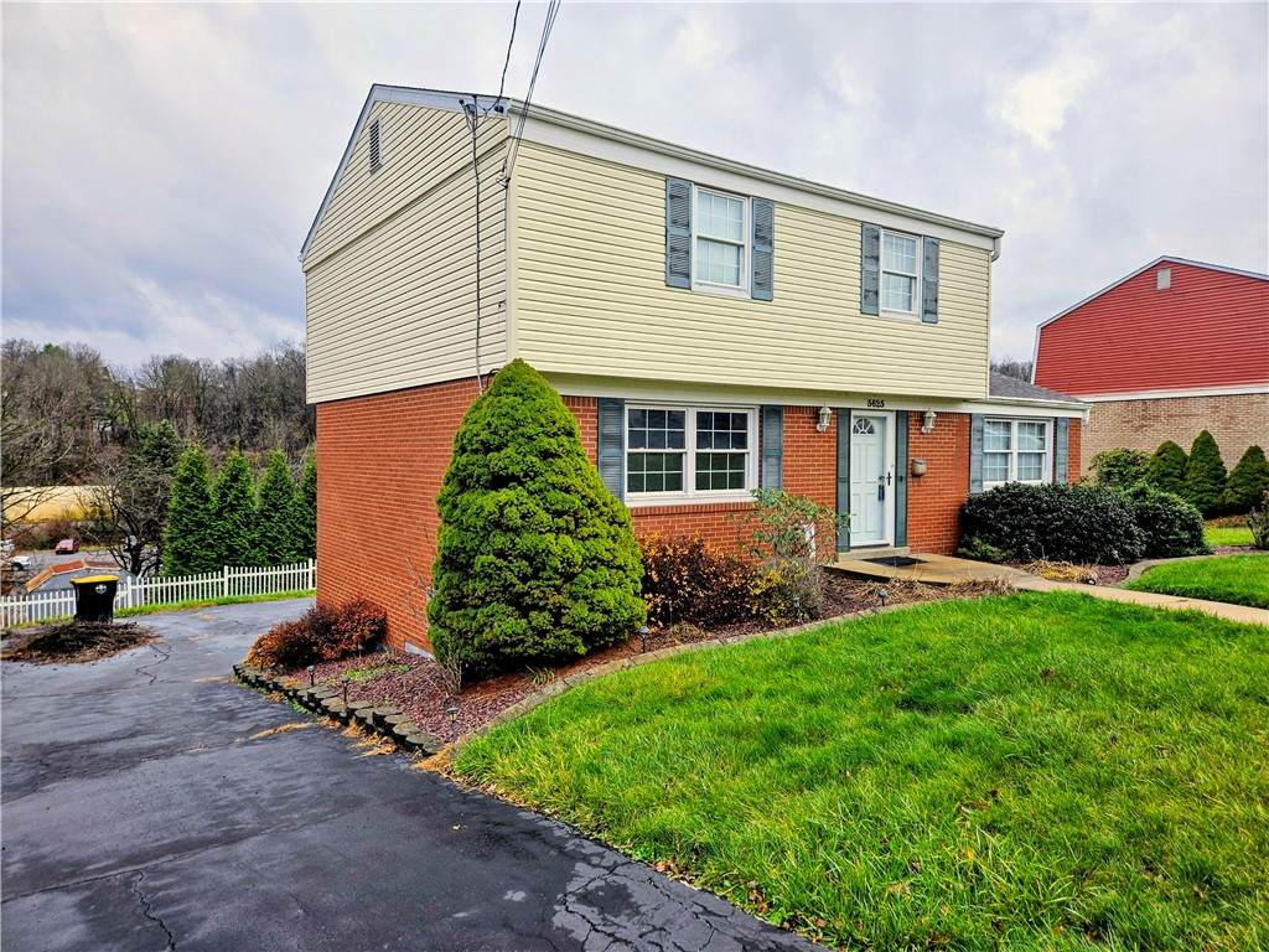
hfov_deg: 73.9
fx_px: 843
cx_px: 634
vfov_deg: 58.9
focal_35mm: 23
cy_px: 476
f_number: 1.8
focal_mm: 5.4
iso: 25
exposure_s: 1/289
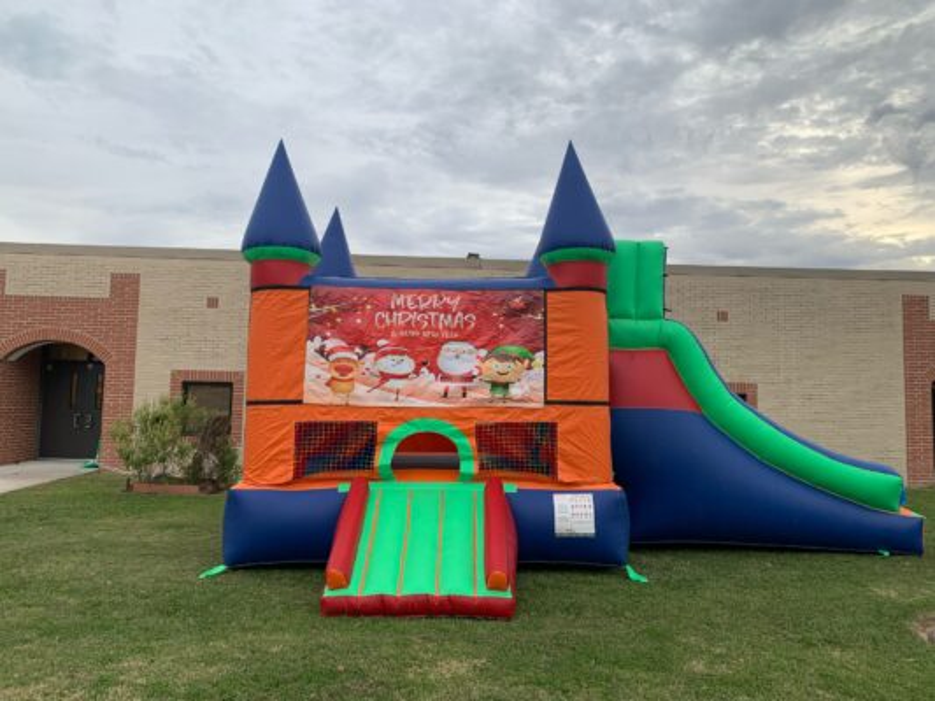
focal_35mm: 26
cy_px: 350
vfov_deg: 53.1
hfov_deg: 67.3
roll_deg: -0.3
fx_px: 702
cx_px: 468
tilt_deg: +4.9
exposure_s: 1/343
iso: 25
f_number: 1.8
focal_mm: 4.25
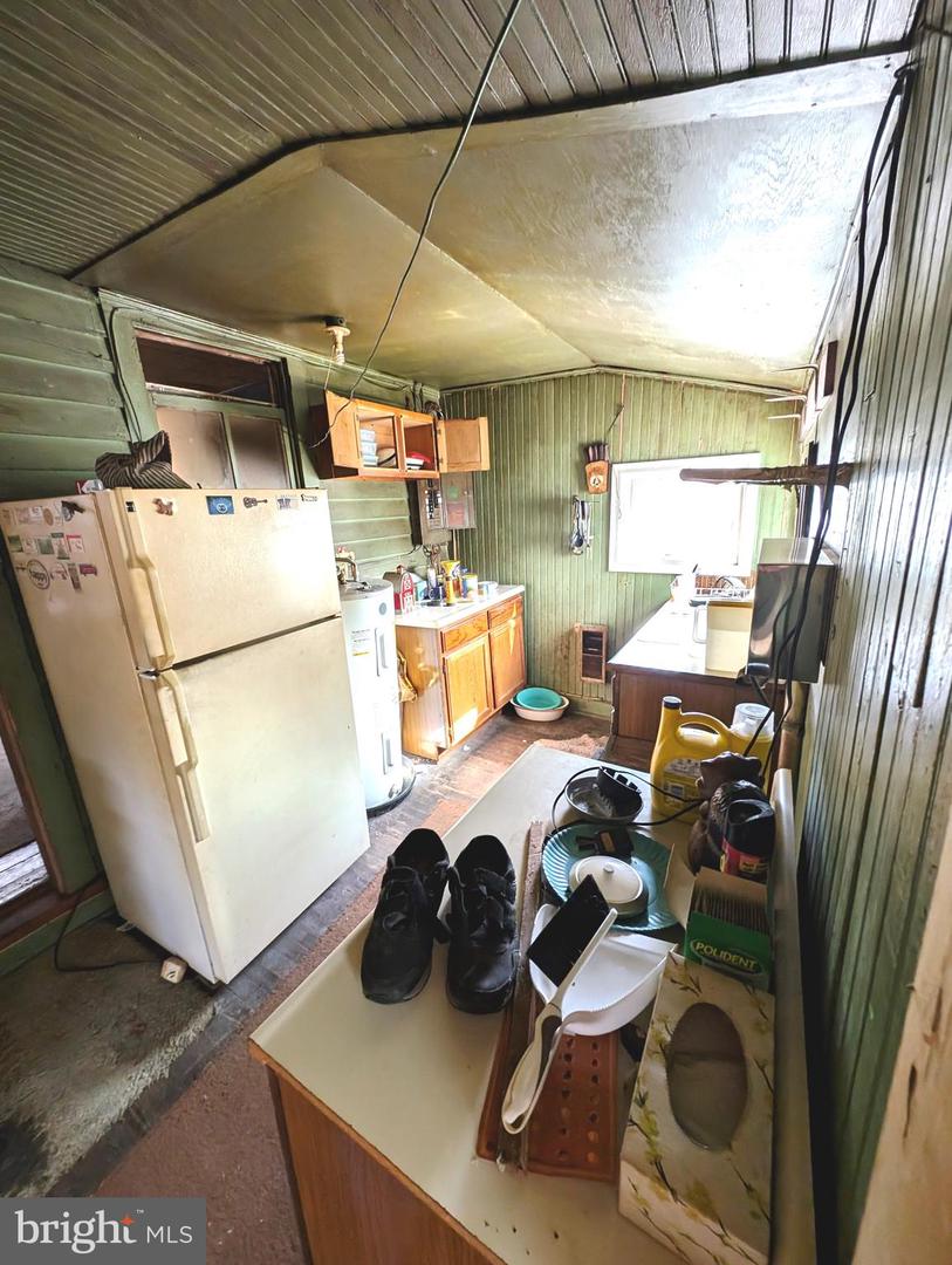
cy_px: 632
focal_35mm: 12
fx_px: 439
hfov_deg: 94.6
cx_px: 476
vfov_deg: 110.5
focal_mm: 2.23
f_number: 1.95
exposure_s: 1/30.6
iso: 94
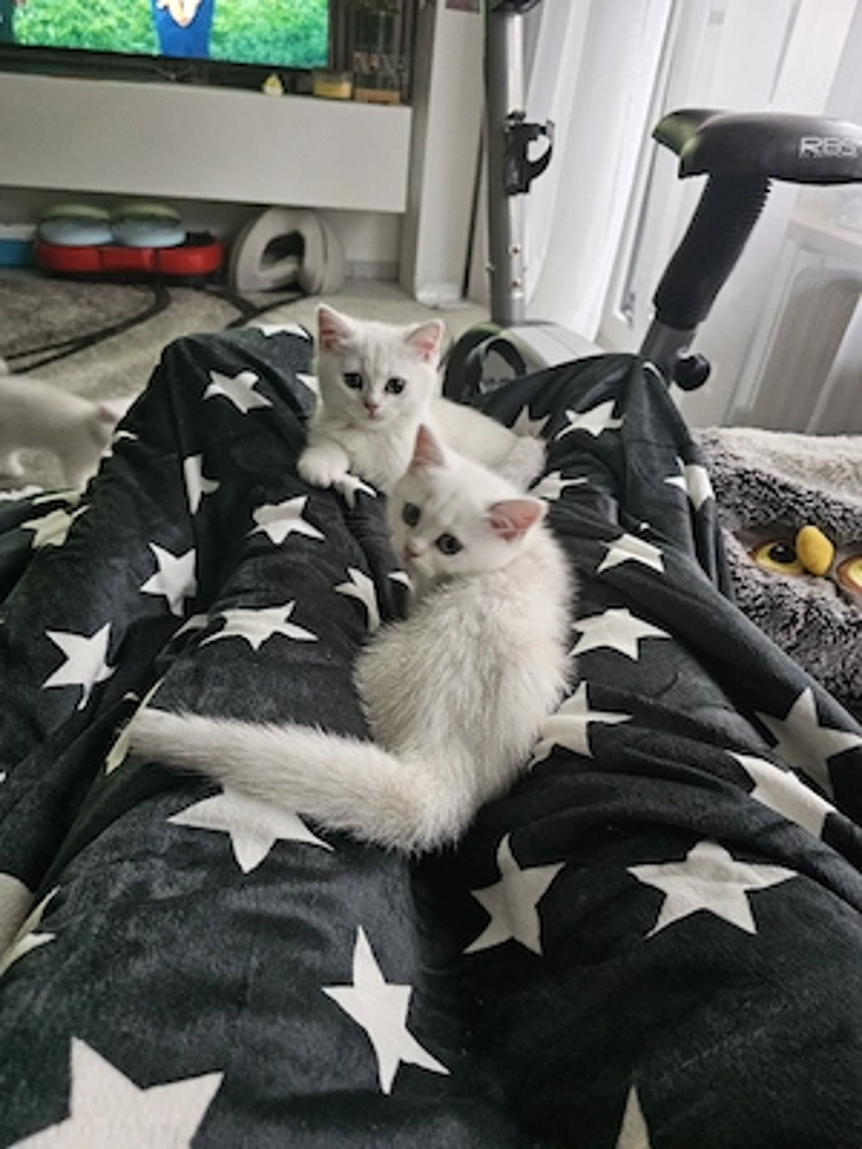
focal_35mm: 23
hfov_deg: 58.9
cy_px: 574
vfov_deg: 73.9
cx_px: 431
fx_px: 764
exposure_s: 1/25.1
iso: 500
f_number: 1.7
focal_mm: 6.3
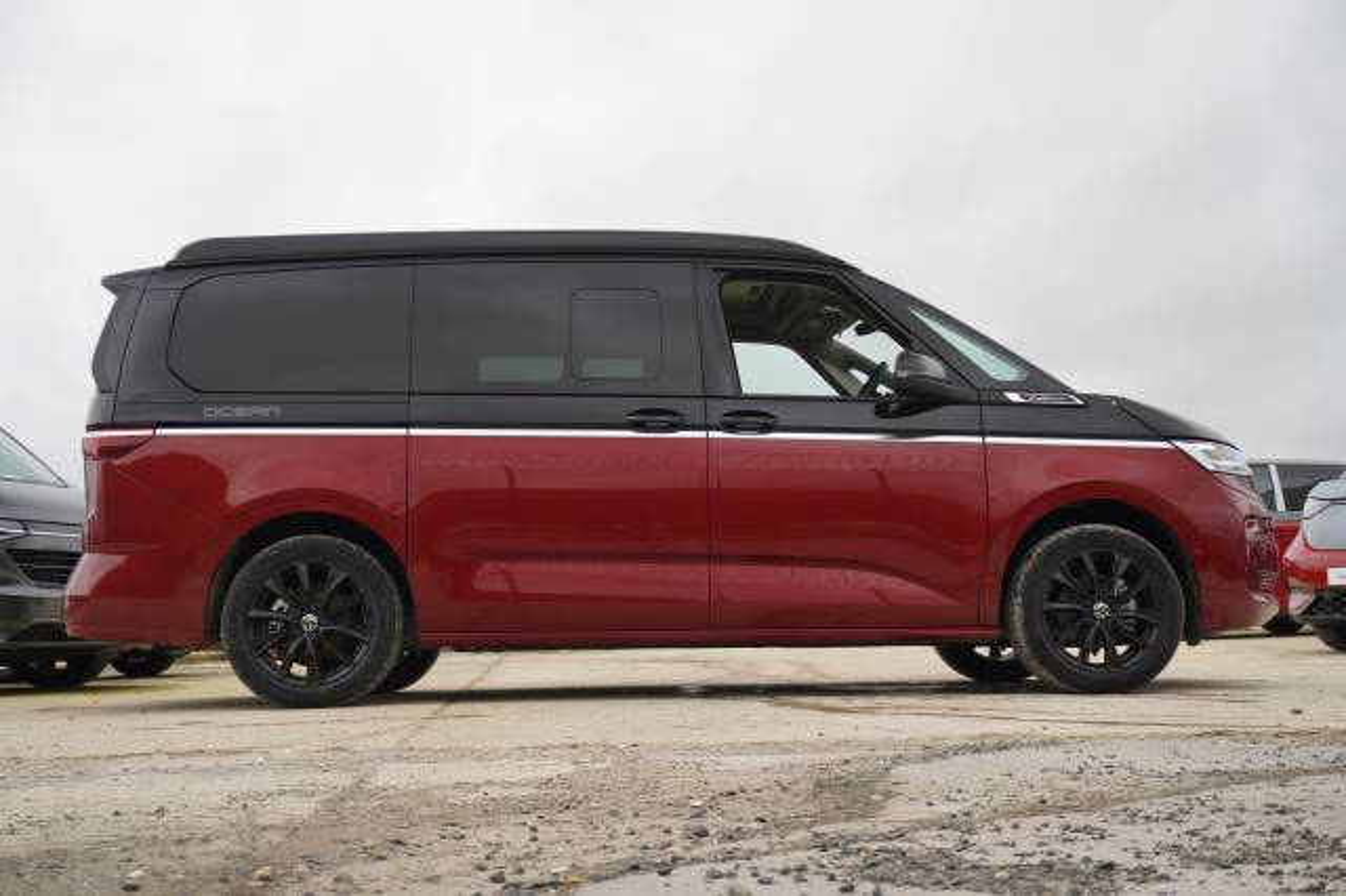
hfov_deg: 46.4
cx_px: 673
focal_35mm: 42
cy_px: 448
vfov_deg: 31.9
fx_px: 1569
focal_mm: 28
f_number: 4.5
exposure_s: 1/60
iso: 125
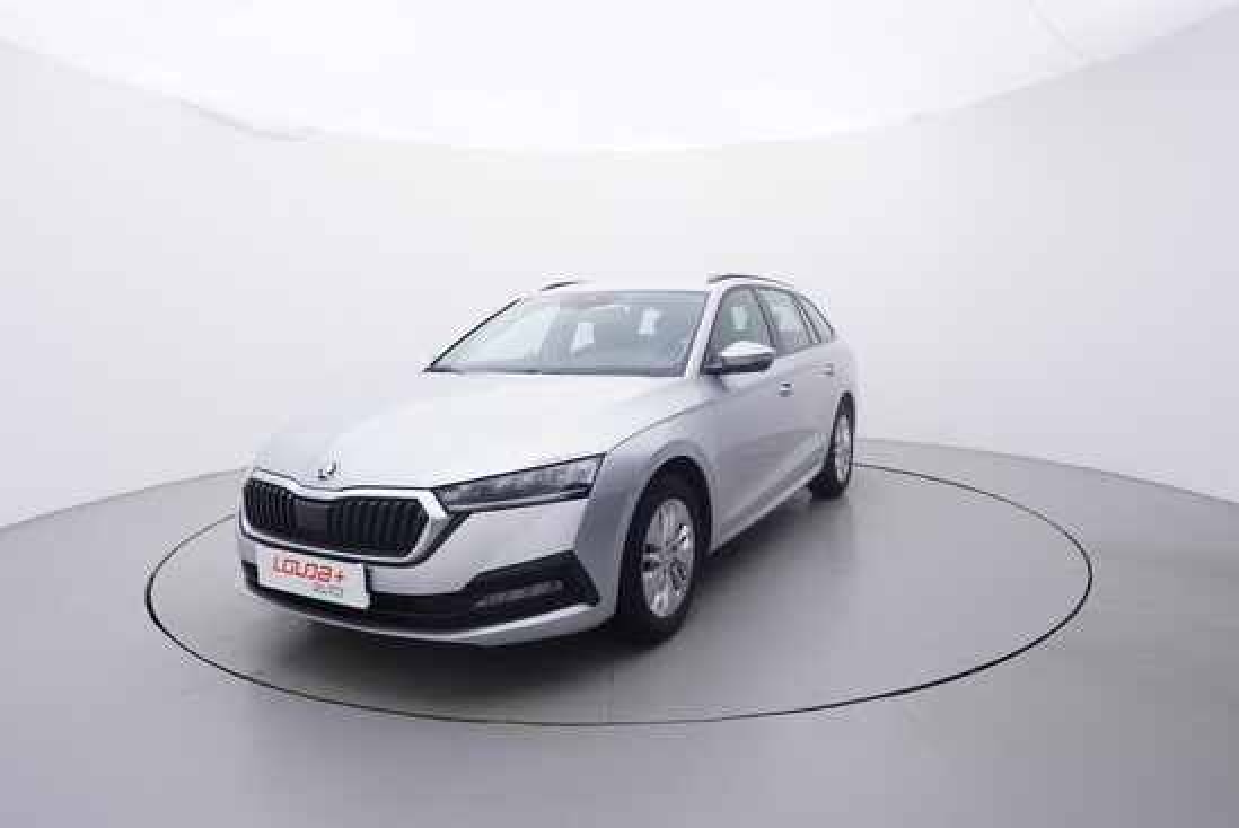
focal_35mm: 22
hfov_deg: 77.3
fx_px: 775
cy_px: 414
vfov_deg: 56.2
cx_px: 620
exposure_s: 1/80
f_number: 5
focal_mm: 15
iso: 200
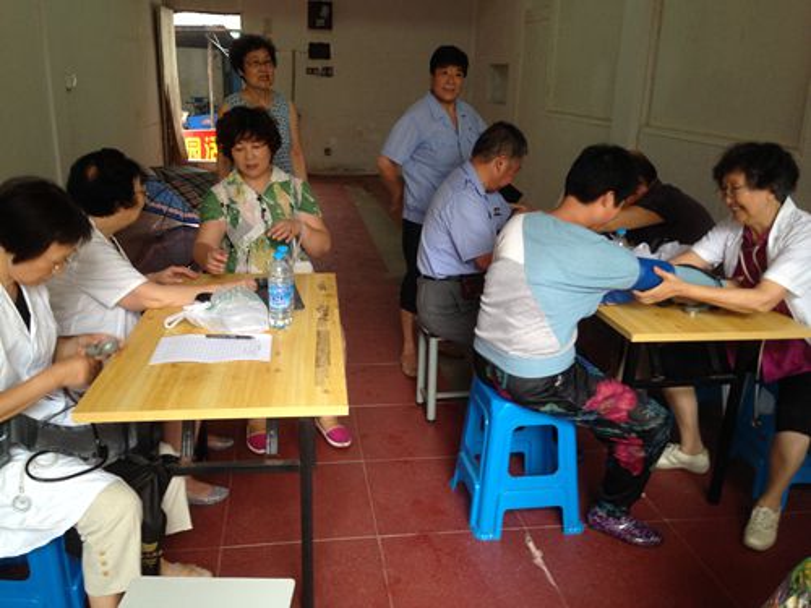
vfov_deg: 42.9
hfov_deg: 55.4
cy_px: 304
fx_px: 773
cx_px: 406
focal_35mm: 33
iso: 100
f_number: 2.4
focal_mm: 4.12
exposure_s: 1/20
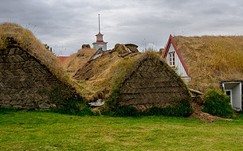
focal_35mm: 49
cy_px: 82
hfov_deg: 40.8
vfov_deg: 26.3
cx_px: 151
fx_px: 324
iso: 360
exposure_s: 1/400
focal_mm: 24.5
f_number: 2.8
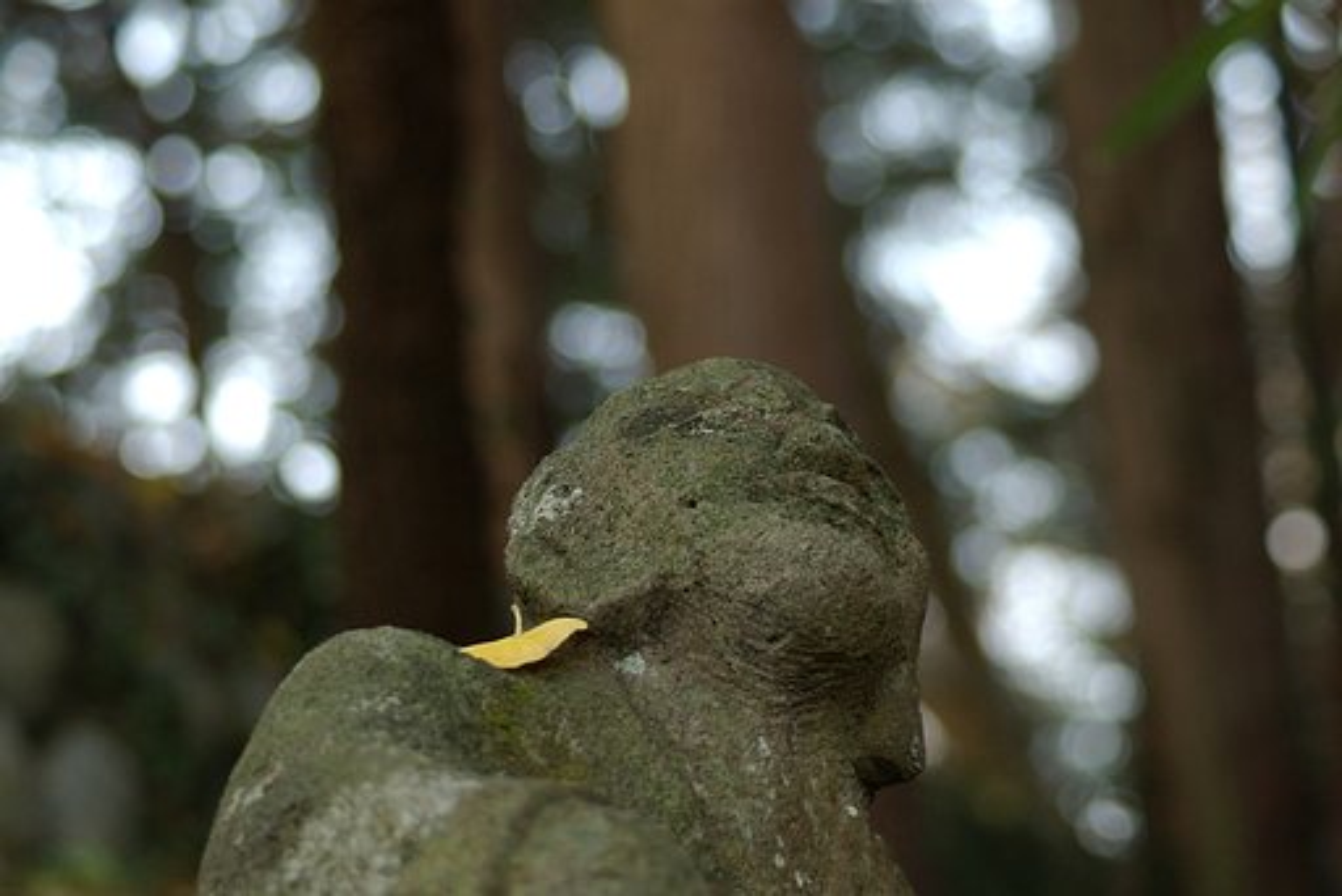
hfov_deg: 17.1
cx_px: 671
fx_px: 4476
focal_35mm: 120
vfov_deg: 11.4
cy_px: 448
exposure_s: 1/60
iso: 400
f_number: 4.5
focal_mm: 80
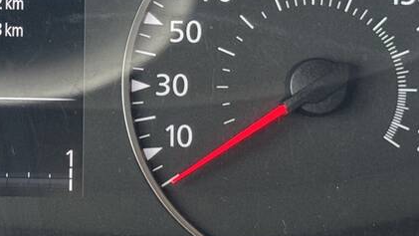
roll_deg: -0.8
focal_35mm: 149
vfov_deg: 8.1
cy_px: 55
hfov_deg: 14.2
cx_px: -18
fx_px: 1656
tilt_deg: -36.5
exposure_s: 1/60
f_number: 1.78
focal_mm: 6.76
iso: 100
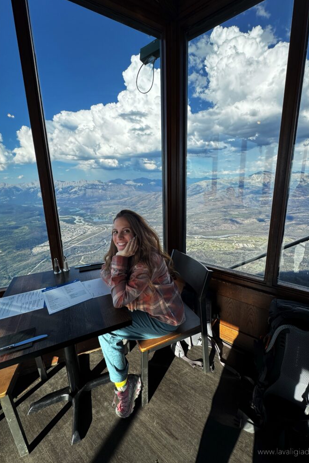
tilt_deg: -13.4
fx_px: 193
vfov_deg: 100.4
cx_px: 158
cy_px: 229
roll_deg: +1.4
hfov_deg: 77.3
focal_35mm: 15
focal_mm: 2.22
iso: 40
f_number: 2.2
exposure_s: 1/741
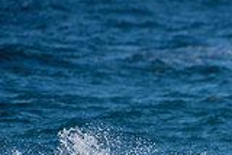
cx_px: 397
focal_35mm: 1813
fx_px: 11694
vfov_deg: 0.8
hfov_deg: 1.1
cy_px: 266
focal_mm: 500
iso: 200
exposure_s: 1/1600
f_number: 5.6
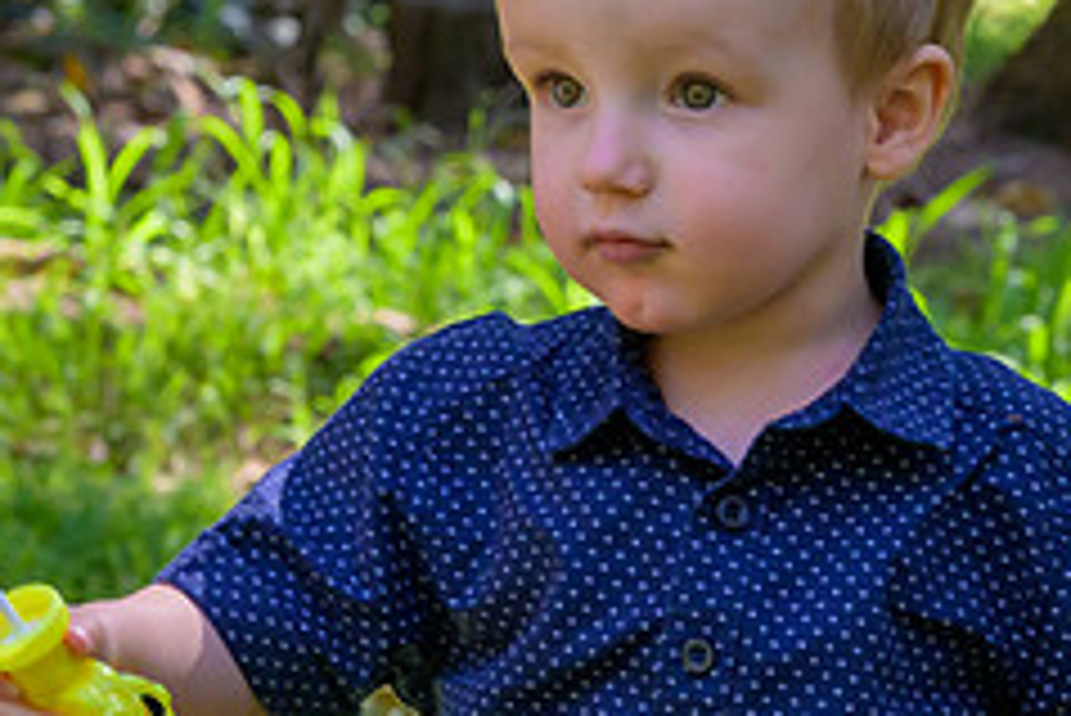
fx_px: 10002
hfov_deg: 6.1
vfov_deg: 4.1
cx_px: 814
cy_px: 257
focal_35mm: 336
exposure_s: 1/125
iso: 1400
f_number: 10
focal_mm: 92
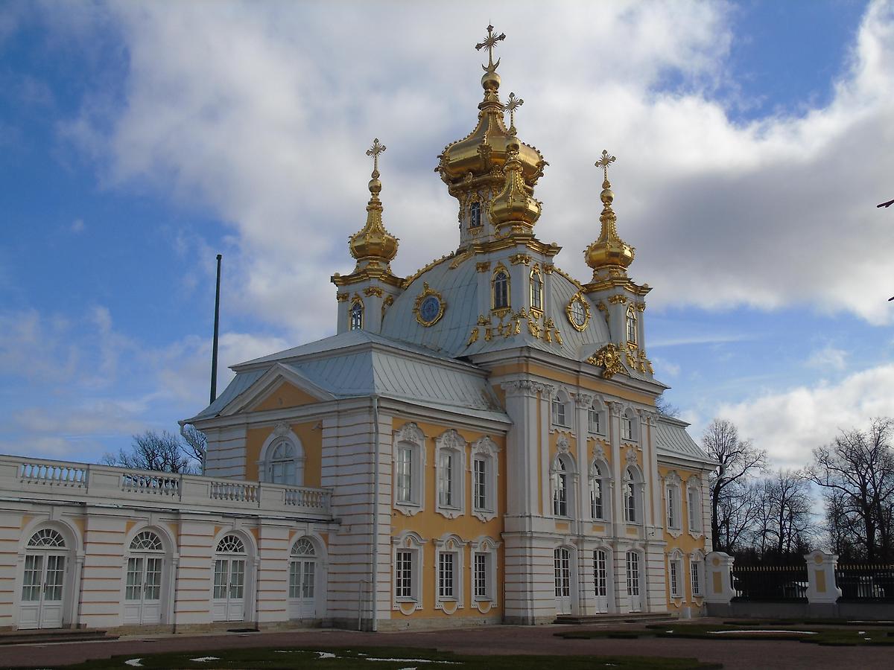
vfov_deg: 36.0
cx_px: 447
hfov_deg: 46.8
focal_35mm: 40
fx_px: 1033
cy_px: 335
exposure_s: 1/1000
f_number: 4.3
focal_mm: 7.1
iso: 80
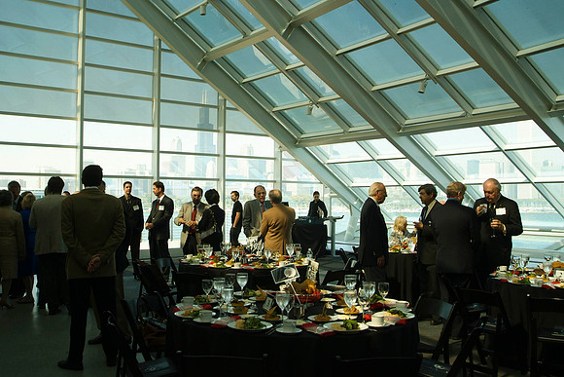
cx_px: 282
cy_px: 188
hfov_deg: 53.1
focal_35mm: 36
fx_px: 564
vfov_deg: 36.9
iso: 200
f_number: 8
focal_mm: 24
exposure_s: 1/45
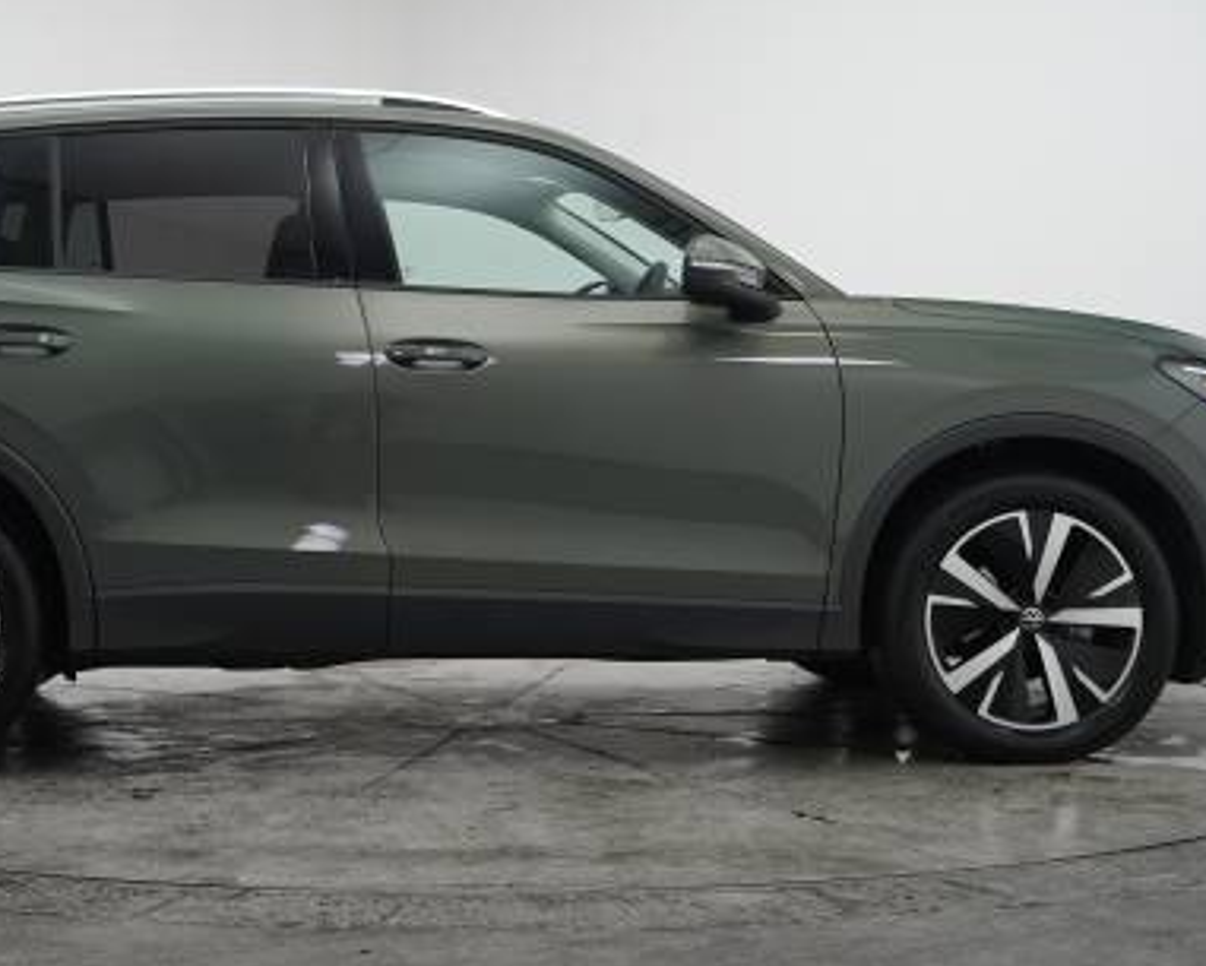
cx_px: 437
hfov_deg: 29.9
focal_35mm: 63
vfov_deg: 24.2
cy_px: 383
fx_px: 2249
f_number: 4
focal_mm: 40
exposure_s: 1/160
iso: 1600
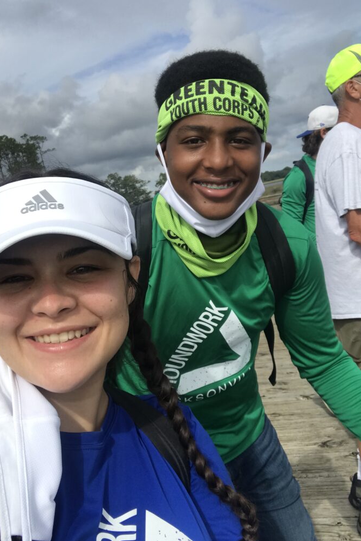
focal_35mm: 34
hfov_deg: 38.8
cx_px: 161
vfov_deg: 55.8
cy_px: 268
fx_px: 511
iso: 25
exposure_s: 1/1548
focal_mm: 2.87
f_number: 2.2
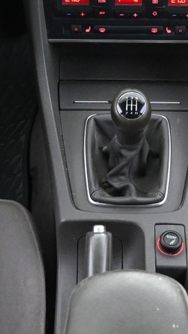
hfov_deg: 13.6
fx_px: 788
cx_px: 130
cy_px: 92
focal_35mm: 89
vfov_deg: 23.8
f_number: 3.5
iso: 4000
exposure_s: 1/50
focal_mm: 17
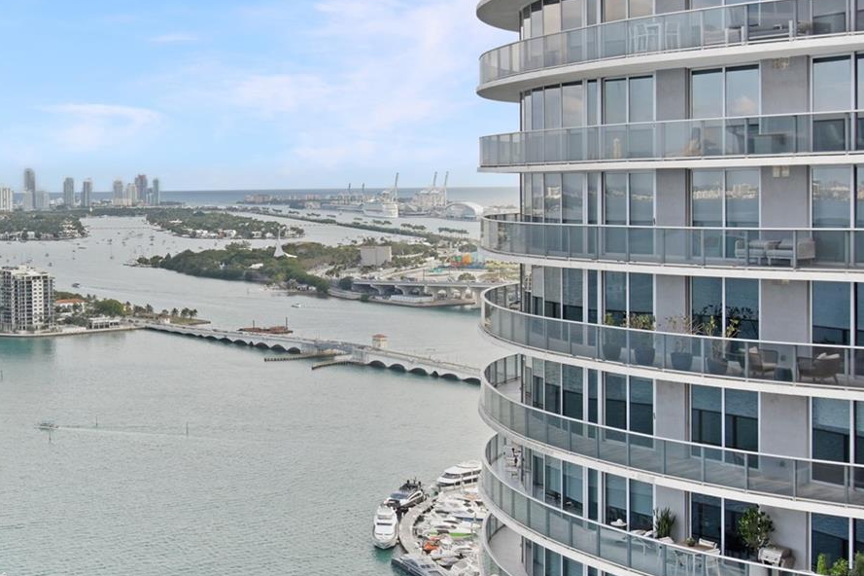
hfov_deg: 35.0
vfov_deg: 25.0
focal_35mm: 54
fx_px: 1295
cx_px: 104
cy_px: 242
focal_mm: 20
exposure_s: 1/1000
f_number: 8
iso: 400
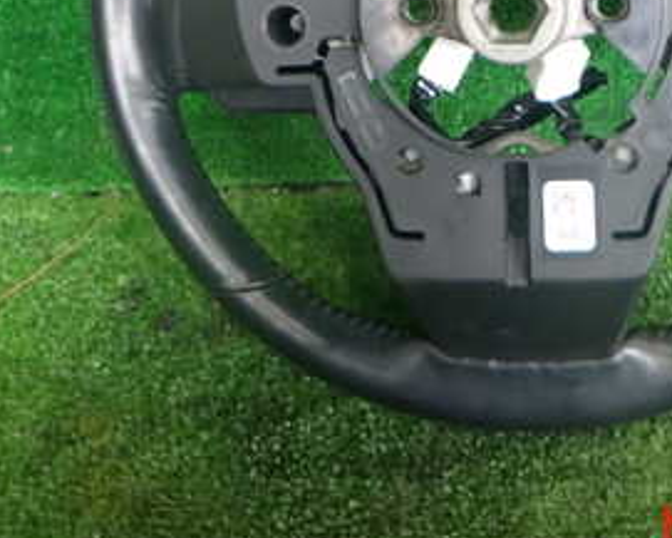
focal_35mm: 54
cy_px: 2
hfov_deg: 34.2
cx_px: 479
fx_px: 1074
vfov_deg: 26.6
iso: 200
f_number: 2
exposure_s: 1/50
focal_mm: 4.5
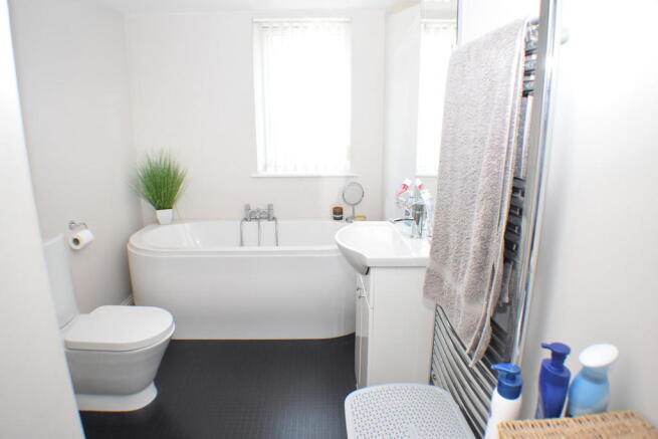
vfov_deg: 48.0
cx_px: 329
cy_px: 220
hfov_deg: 67.4
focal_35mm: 27
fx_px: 494
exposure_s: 1/100
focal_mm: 18
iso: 400
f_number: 5
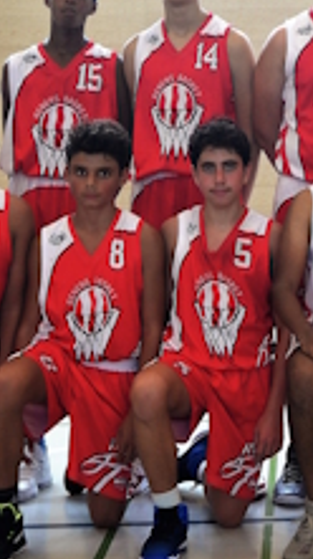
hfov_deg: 14.5
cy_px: 196
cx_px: 350
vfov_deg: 26.1
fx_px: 1197
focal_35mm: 81
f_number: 7.1
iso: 400
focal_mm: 24
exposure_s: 1/30
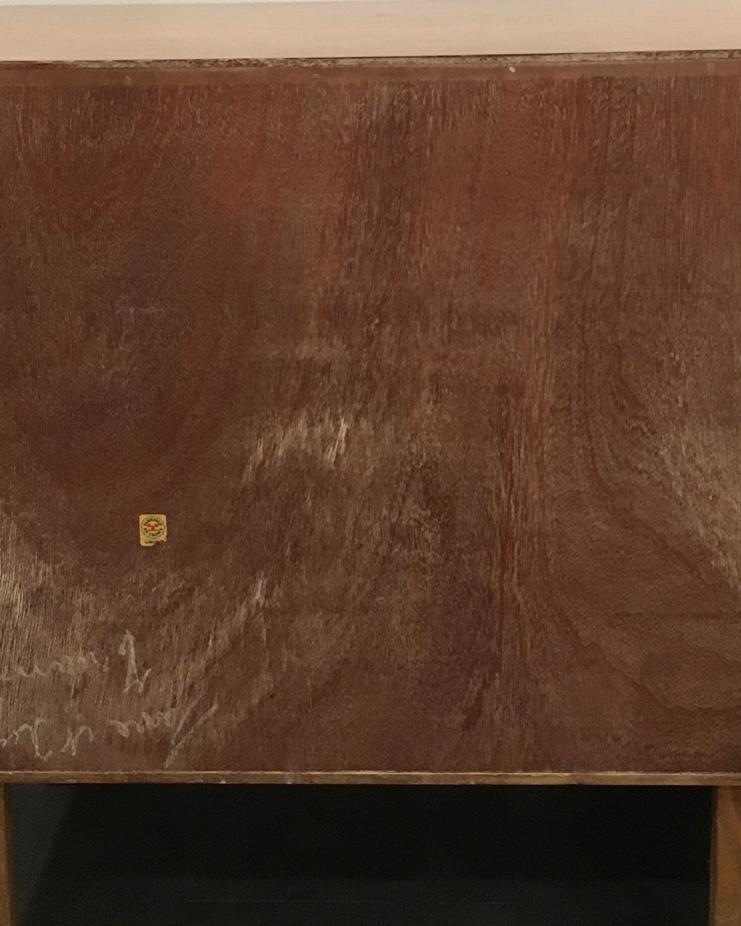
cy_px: 308
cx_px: 355
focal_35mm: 62
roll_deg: +0.8
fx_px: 1699
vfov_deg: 30.3
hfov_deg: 24.6
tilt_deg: -14.8
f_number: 2.2
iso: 200
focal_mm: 4.15
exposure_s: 1/17
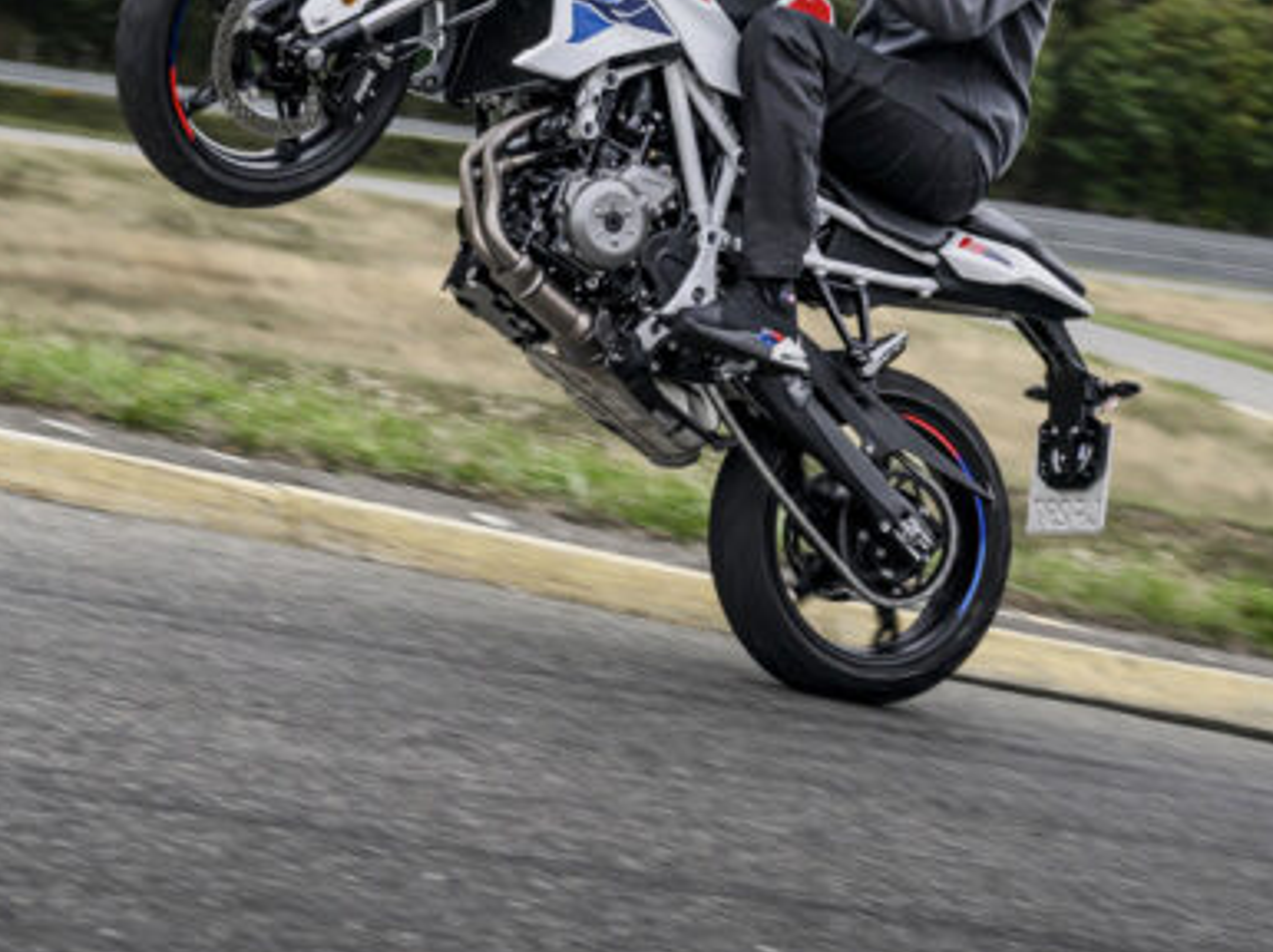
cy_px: 235
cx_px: 539
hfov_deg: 20.4
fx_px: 3527
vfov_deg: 15.3
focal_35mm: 96
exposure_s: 1/250
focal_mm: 50
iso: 320
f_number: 5.6
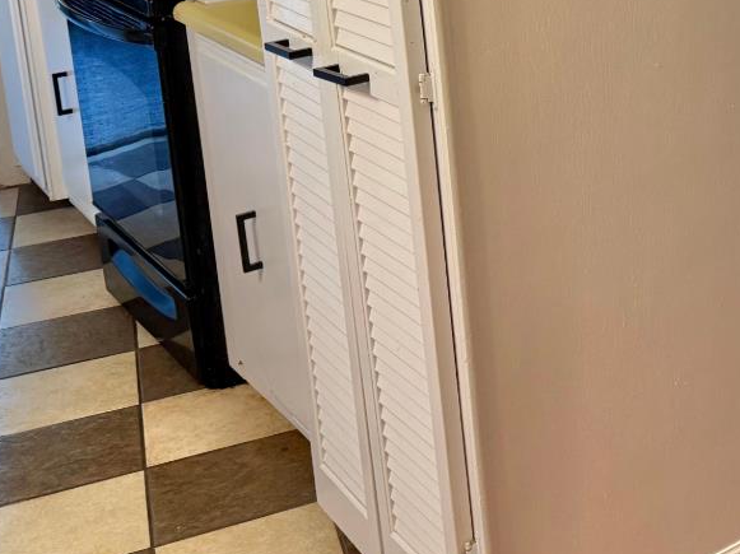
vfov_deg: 22.5
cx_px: 875
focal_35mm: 62
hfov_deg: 27.6
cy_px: -36
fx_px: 1325
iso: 160
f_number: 1.78
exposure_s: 1/60
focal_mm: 6.76
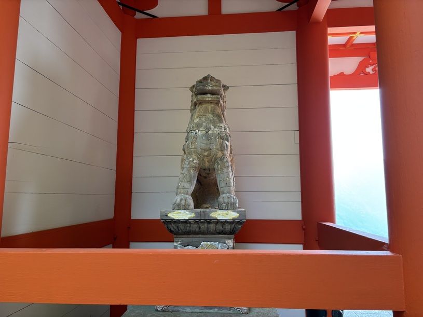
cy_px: 158
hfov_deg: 67.3
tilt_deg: +7.2
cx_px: 212
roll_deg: -0.2
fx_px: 318
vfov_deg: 53.1
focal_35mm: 26
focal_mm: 5.96
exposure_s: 1/121
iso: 64
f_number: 1.6
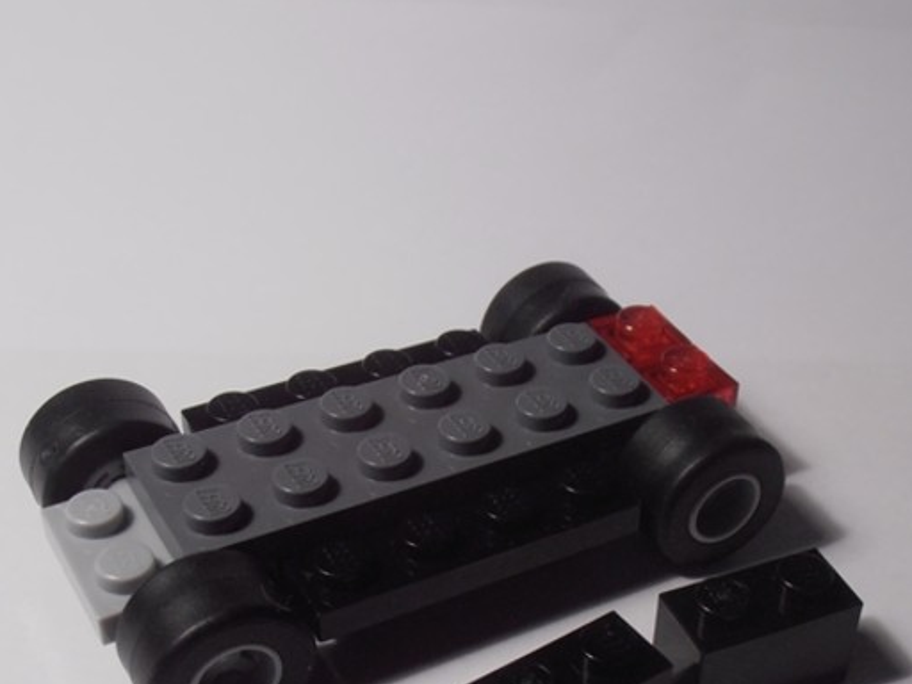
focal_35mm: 65
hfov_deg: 29.7
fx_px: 1713
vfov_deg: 22.2
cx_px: 568
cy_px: 583
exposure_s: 1/40
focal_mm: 6.61
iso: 100
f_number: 3.9
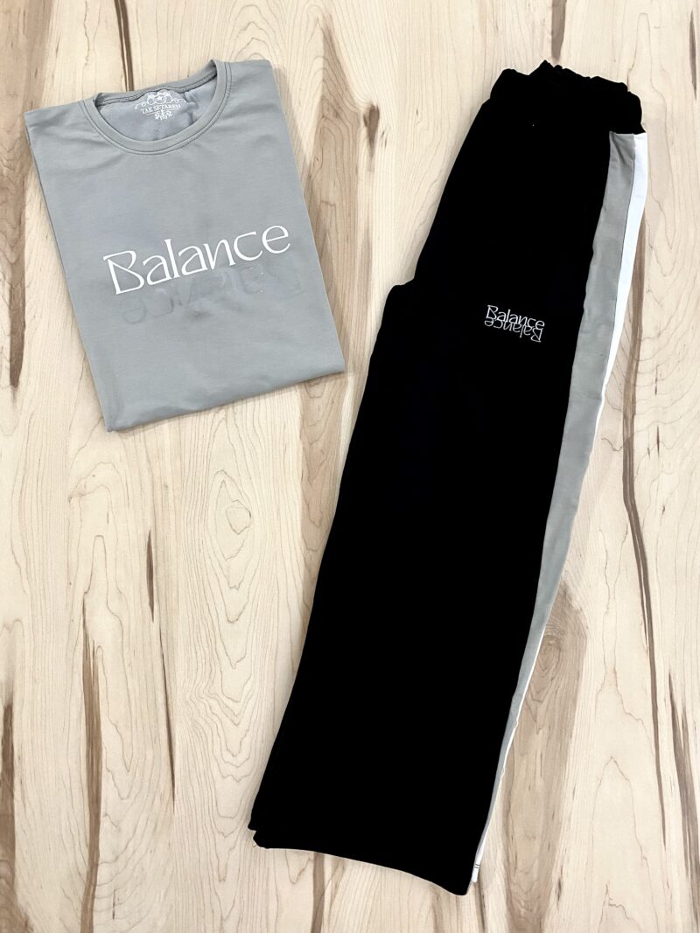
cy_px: 466
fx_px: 701
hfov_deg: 53.1
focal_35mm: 26
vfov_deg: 67.3
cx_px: 350
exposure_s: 1/33
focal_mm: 4.25
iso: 400
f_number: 1.8
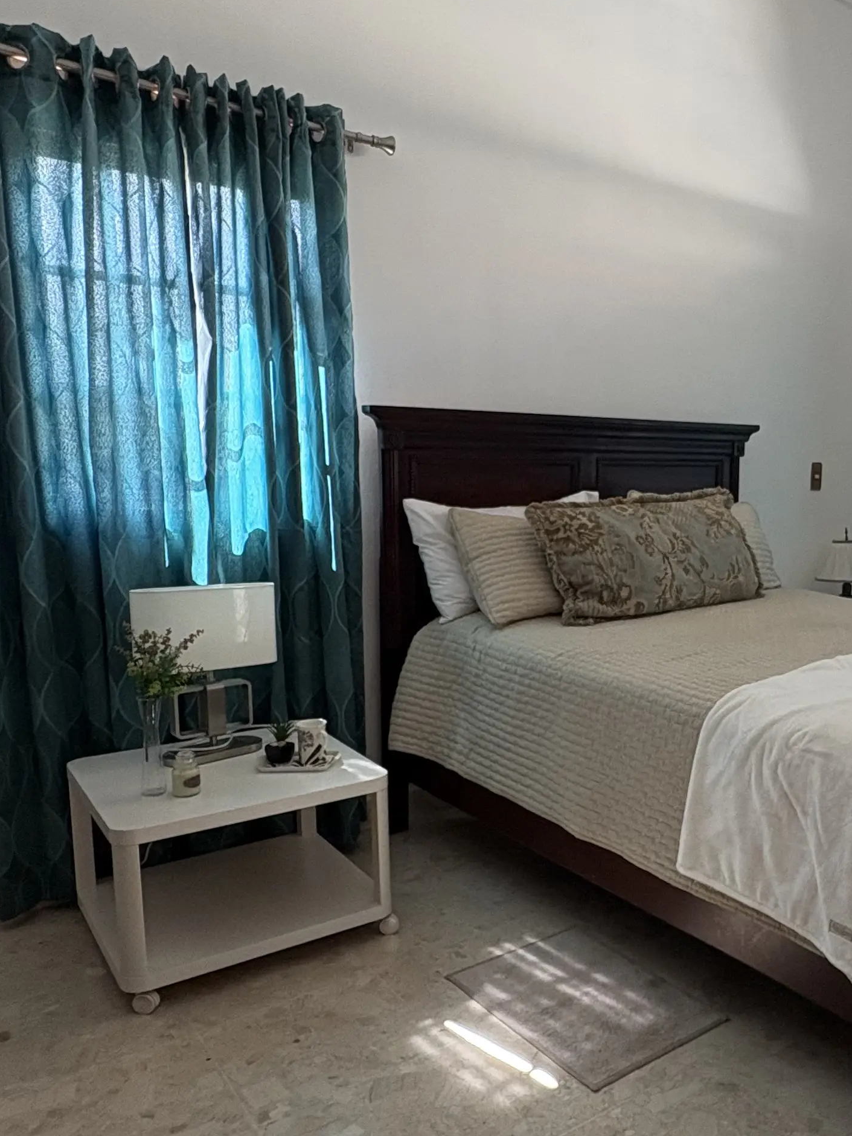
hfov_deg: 44.1
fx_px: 985
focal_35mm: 30
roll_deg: -1.0
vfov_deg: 59.9
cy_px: 595
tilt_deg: -7.2
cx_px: 706
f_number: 2.2
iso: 200
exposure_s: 1/65
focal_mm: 2.22
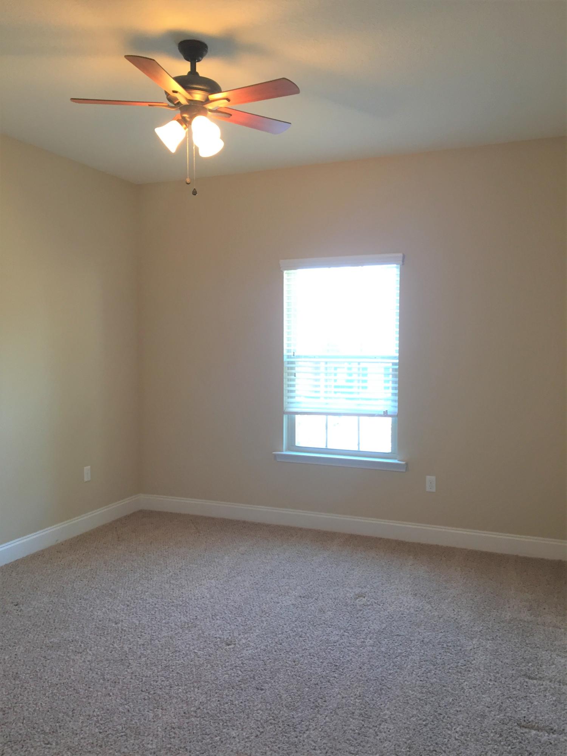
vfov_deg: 61.7
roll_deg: -0.1
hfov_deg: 48.2
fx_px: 633
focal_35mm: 29
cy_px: 378
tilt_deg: -2.8
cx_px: 284
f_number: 2.2
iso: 80
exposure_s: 1/30
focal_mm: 4.15
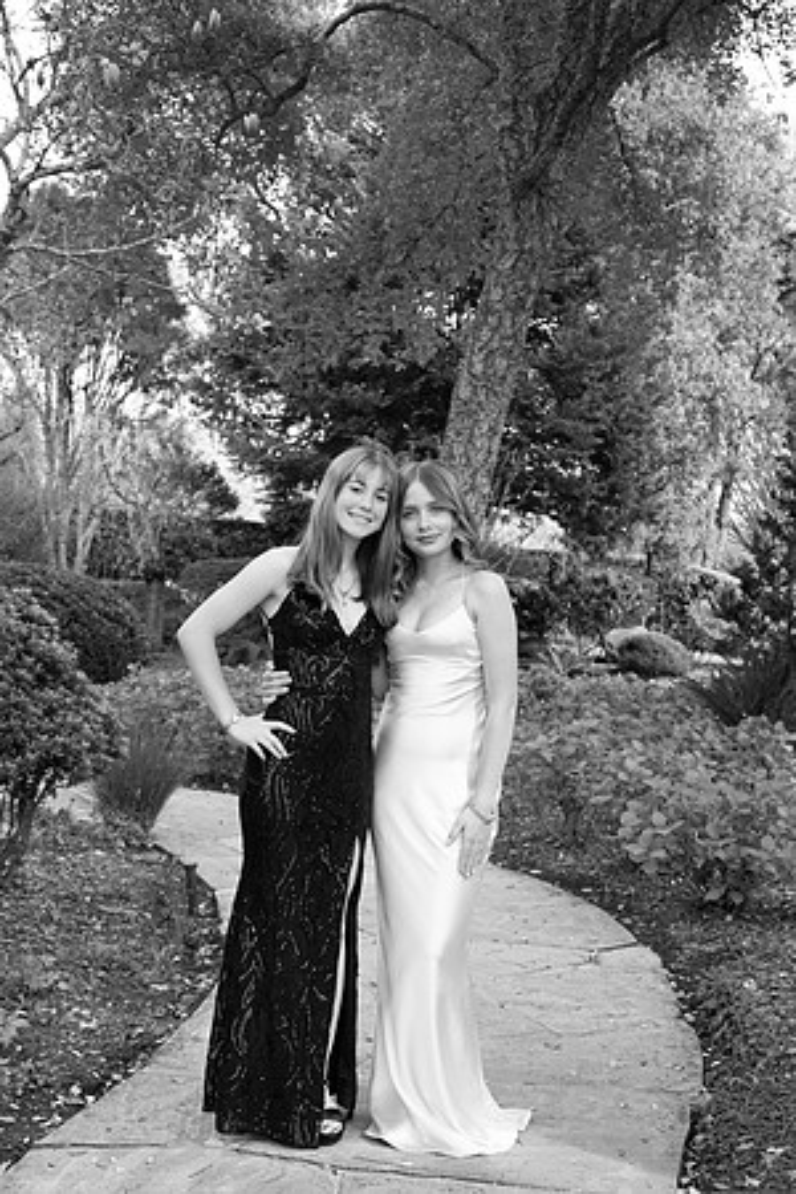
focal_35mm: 44
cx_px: 398
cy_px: 597
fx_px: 1459
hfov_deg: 30.5
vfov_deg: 44.5
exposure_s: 1/640
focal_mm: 44
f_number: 7.1
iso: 1250
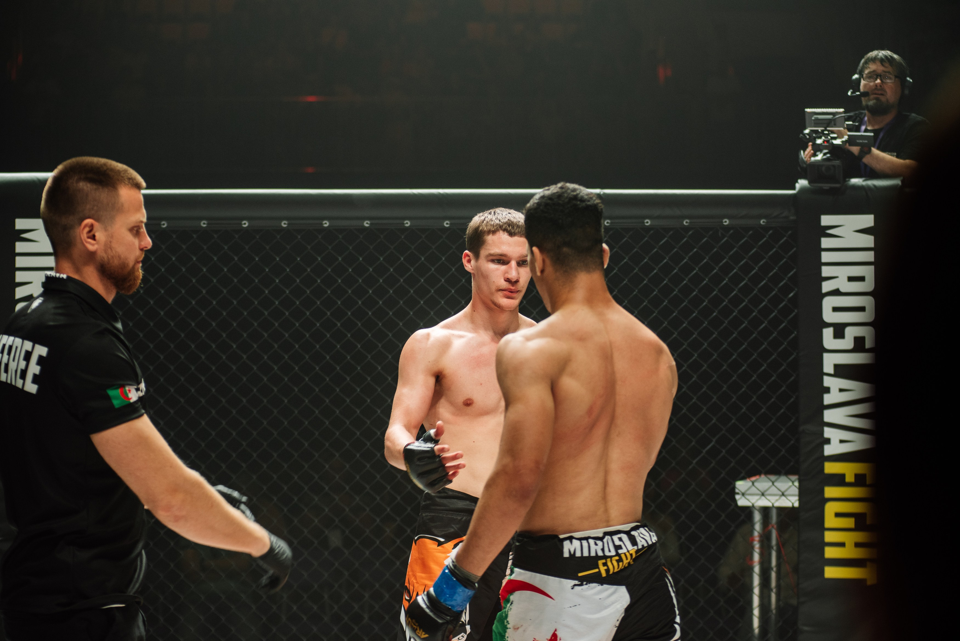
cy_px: 320
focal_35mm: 80
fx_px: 2134
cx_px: 480
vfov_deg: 17.1
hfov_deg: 25.4
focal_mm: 80
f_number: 4
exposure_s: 1/320
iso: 560
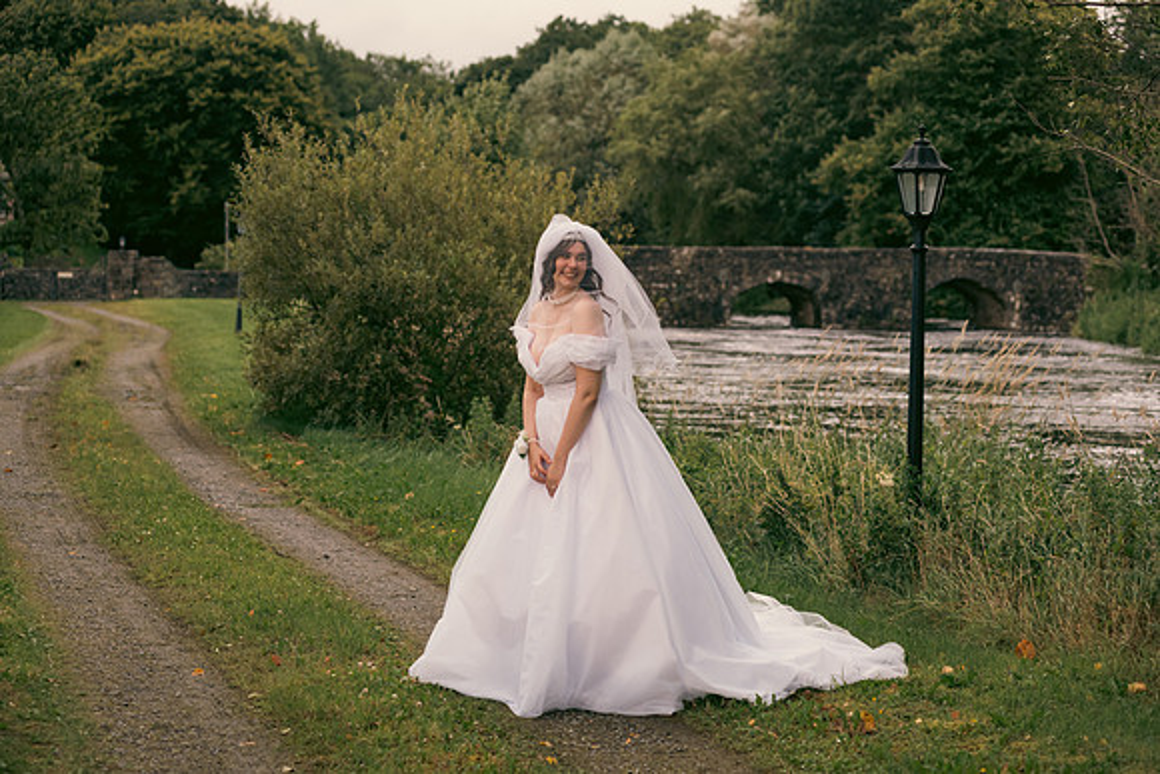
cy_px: 387
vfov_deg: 17.1
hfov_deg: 25.4
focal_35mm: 80
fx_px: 2578
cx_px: 580
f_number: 3.5
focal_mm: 80
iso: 320
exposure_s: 1/200
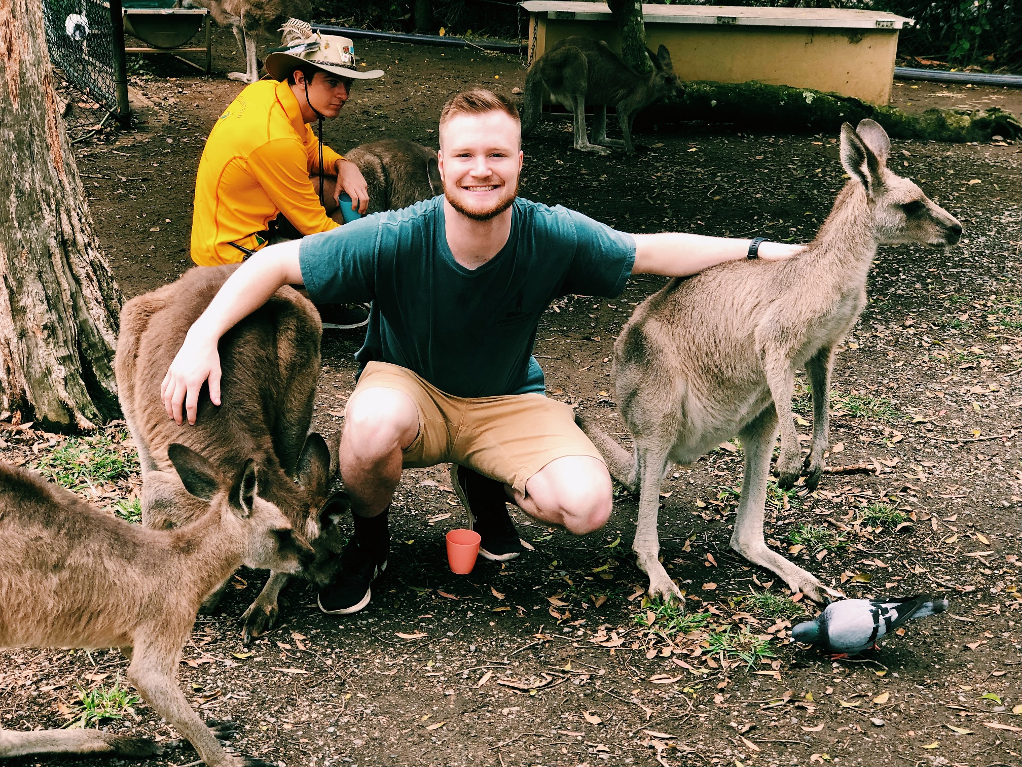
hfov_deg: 33.8
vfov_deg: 25.7
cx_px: 511
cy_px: 384
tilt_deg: -17.8
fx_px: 1683
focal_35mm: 57
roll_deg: -2.1
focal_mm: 6.6
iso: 32
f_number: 2.8
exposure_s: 1/120
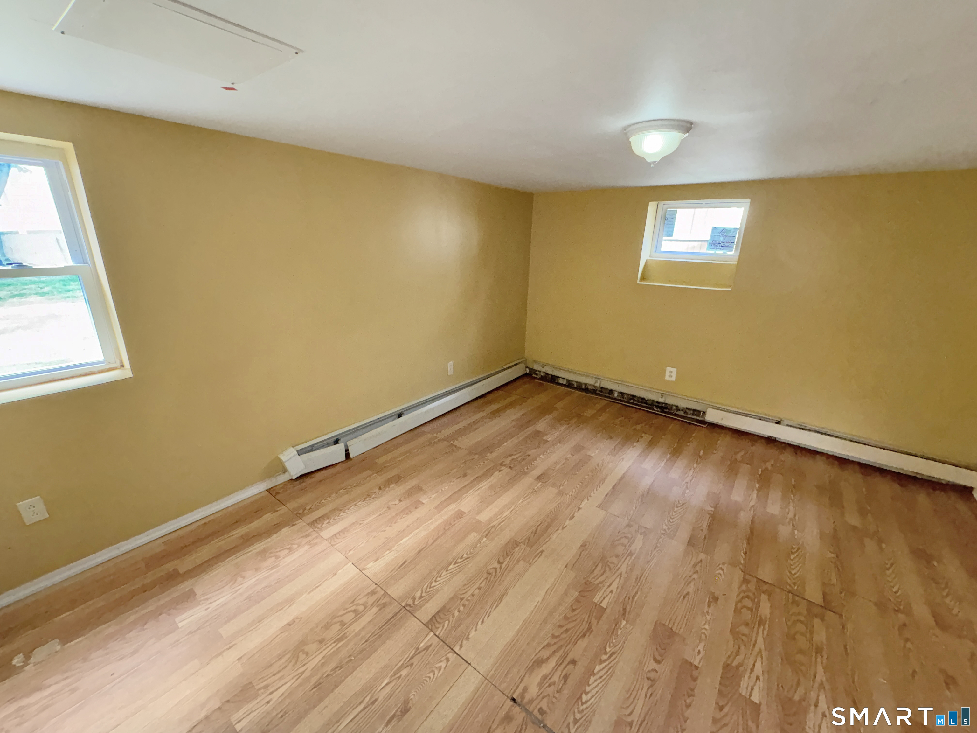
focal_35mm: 14
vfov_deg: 85.7
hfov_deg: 102.1
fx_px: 395
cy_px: 366
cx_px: 488
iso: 160
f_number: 2.2
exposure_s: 1/60
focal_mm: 2.22
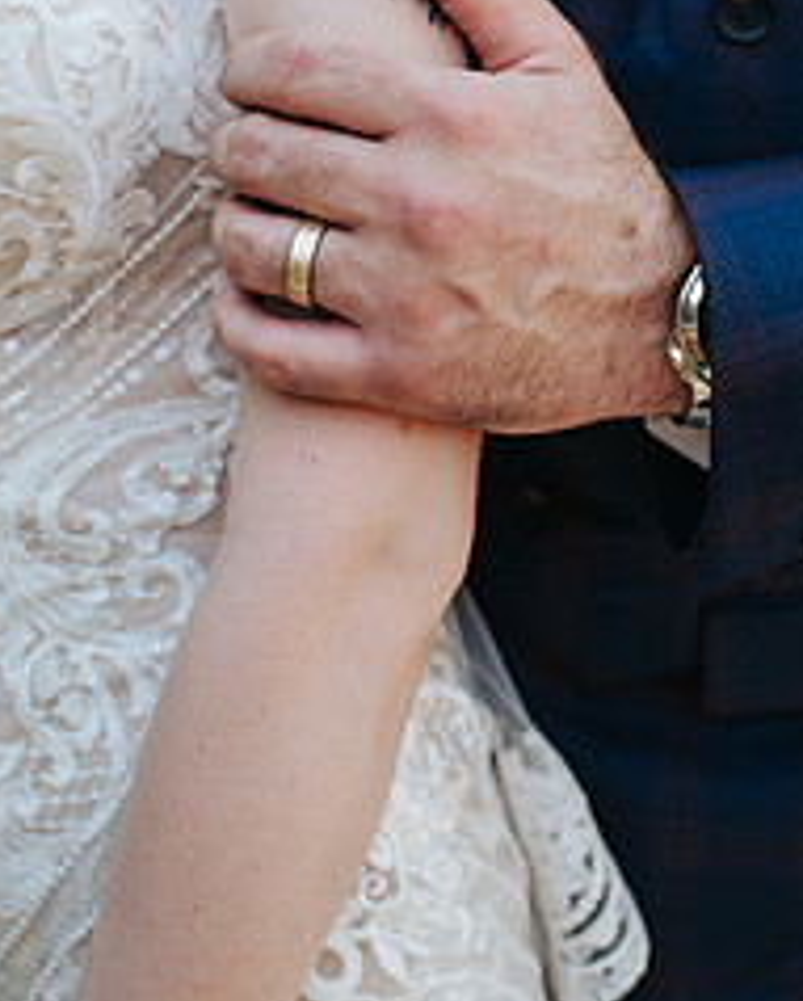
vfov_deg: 29.7
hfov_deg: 24.5
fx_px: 1838
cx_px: 519
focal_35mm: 62
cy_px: 198
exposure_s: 1/640
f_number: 3.5
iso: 280
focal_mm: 35
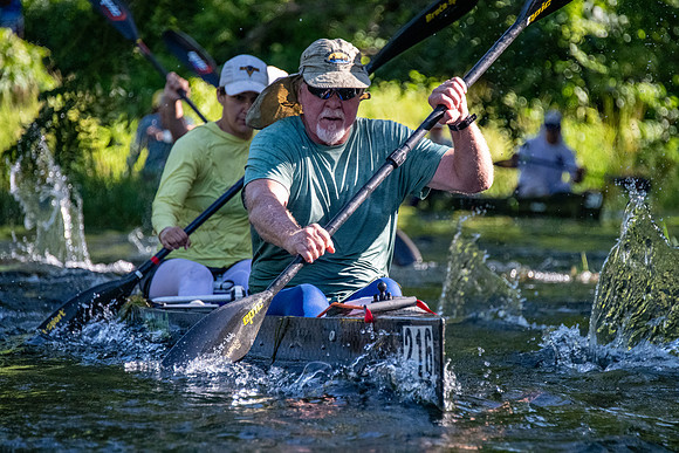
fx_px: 4636
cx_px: 369
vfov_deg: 5.6
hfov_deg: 8.4
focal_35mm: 246
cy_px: 227
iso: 3600
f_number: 5.6
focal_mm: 210
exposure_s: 1/3200
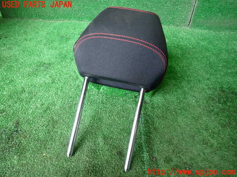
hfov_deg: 69.4
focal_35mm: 25
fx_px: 171
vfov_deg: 54.9
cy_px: 88
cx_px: 118
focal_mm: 4.5
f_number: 2
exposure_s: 1/80
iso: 200
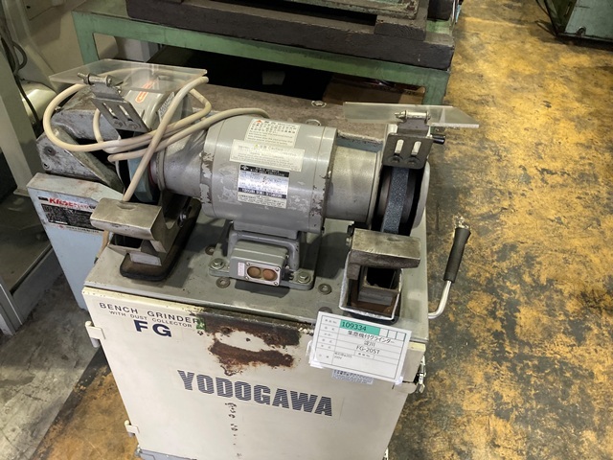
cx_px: 306
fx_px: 496
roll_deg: -3.2
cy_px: 230
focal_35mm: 28
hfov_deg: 63.4
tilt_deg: -43.0
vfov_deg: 49.7
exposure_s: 1/60
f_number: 1.8
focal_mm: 3.99
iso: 200
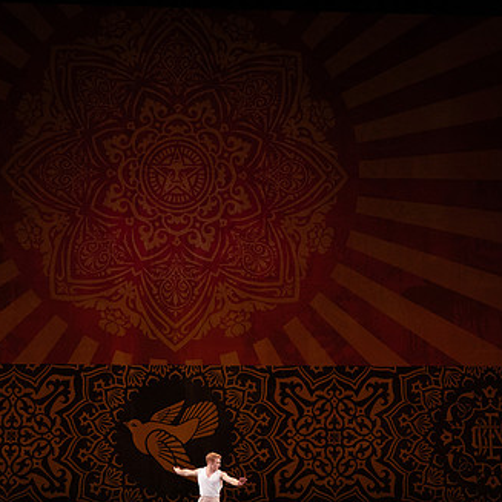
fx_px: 2477
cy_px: 291
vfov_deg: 11.6
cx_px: 267
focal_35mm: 151
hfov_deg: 11.6
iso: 5000
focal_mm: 100
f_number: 10
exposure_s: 1/400
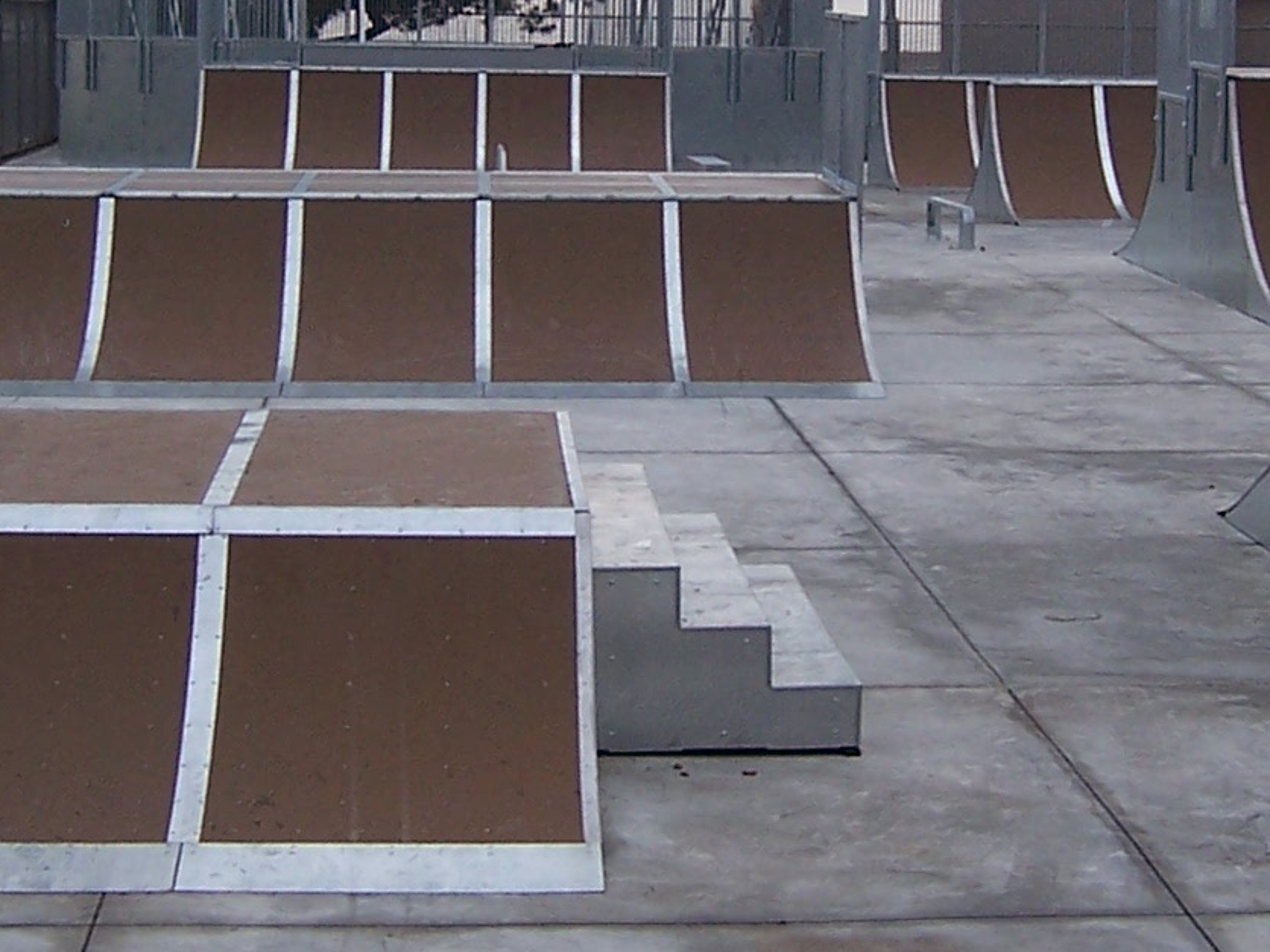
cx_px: 658
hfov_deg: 21.5
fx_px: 3339
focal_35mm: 91
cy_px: 226
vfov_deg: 16.1
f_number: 3.4
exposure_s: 1/180
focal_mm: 5.5
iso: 80
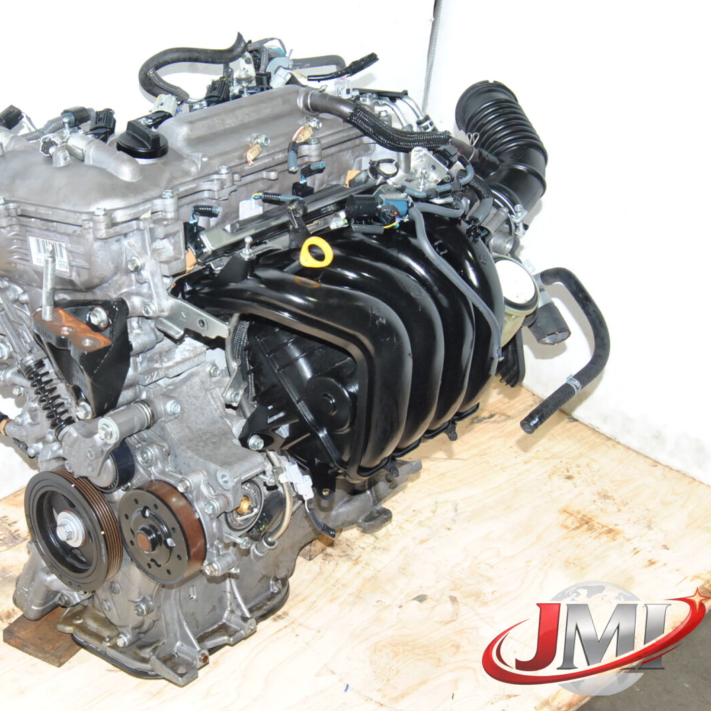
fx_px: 1348
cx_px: 197
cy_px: 359
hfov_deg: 29.2
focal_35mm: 58
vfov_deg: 29.6
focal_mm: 30
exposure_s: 1/200
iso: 800
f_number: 7.1
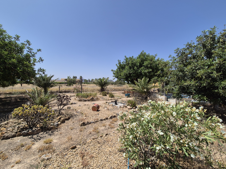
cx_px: 113
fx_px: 85
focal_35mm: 13
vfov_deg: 89.9
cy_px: 84
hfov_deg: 106.2
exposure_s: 1/2864
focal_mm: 2.2
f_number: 2.2
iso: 50
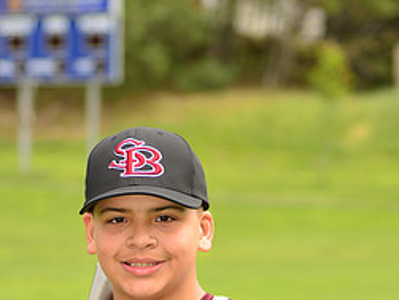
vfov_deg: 6.1
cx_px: 158
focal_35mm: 244
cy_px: 363
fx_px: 2816
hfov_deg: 8.1
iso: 100
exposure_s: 1/250
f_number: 5
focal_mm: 110
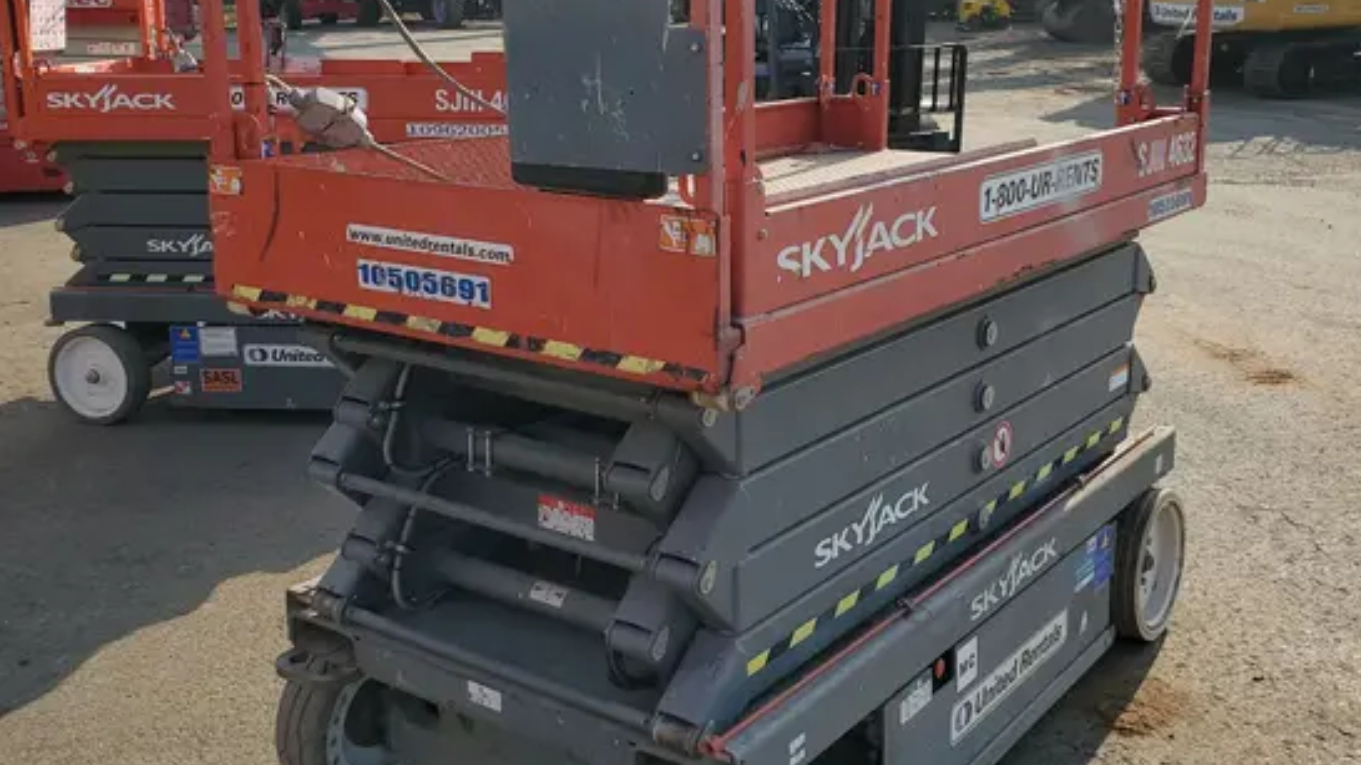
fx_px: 1371
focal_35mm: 38
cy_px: 298
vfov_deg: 31.1
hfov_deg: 52.8
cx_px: 683
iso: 50
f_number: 2.4
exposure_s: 1/1199
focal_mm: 4.3
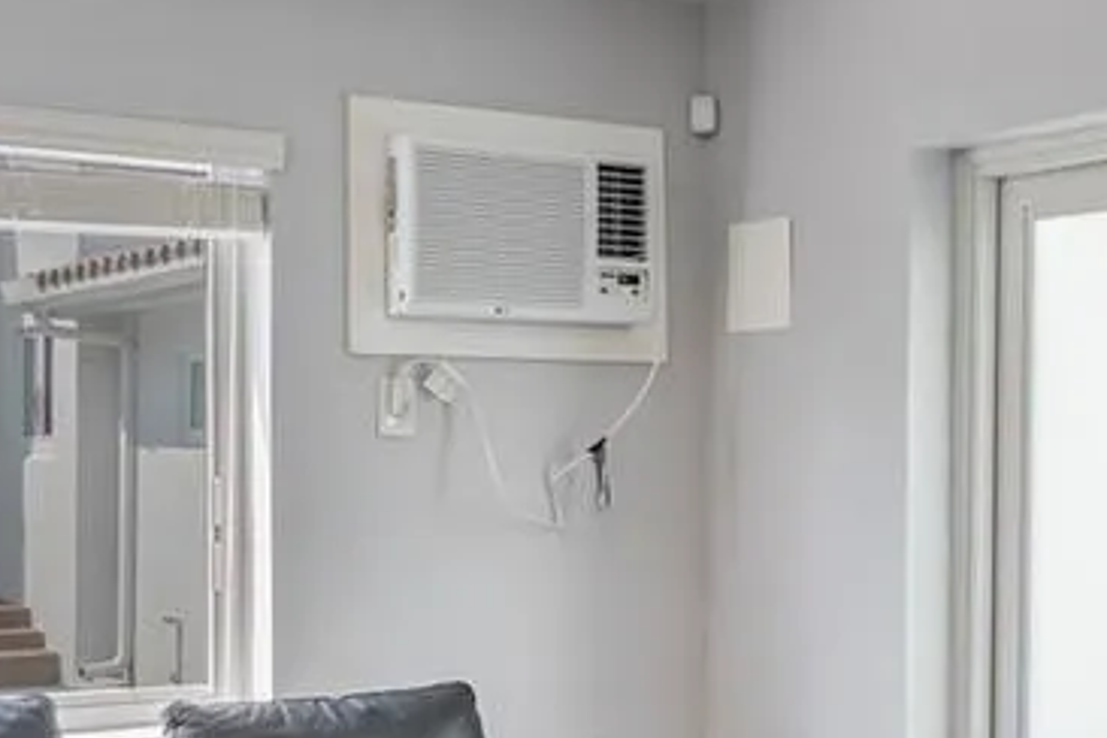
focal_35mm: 70
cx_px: 989
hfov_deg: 27.8
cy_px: 478
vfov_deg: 19.4
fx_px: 2152
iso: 100
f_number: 7.1
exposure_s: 1/40
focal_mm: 16
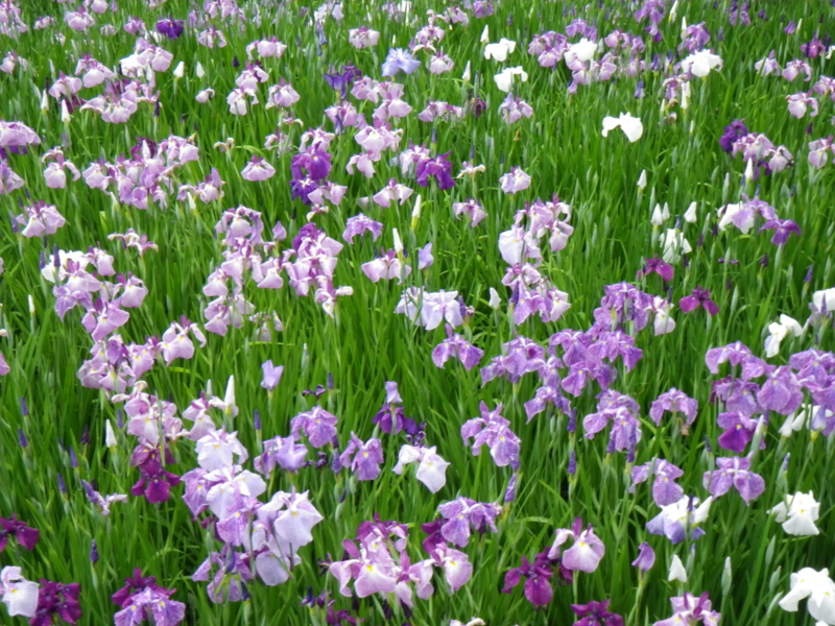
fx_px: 1230
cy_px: 313
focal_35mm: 51
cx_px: 418
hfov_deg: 37.5
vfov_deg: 28.6
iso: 160
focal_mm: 9.1
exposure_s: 1/60
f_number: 4.4
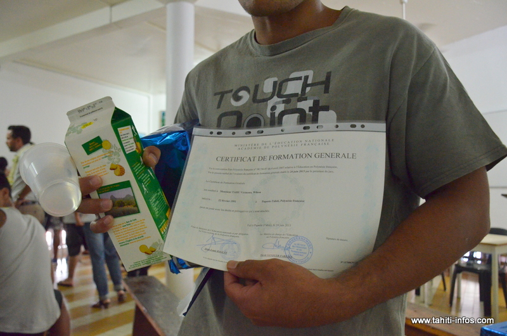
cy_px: 168
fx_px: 422
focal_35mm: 30
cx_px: 254
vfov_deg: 43.4
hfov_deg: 62.0
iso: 4000
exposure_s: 1/100
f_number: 5
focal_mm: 20
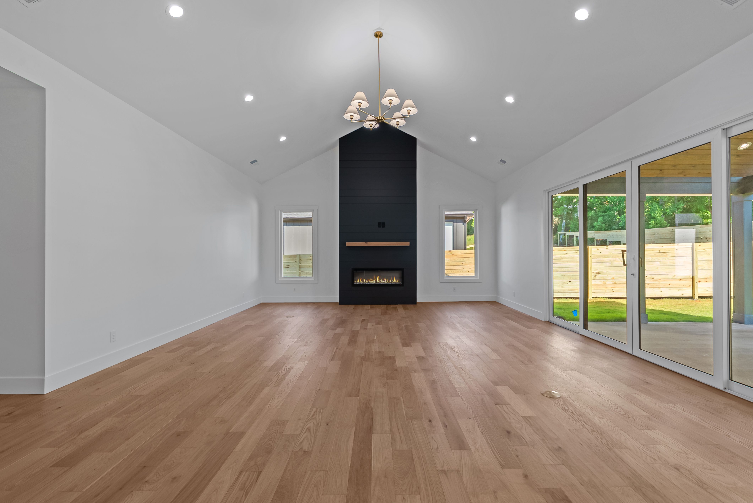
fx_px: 335
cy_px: 252
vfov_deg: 73.8
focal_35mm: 16
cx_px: 376
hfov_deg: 96.7
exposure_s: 1/8
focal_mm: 16
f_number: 8
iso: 200
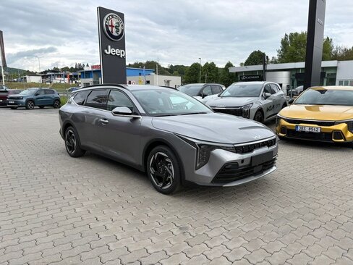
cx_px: 176
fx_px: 265
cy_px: 132
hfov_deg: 67.3
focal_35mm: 26
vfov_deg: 53.1
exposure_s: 1/2075
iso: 50
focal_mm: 5.96
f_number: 1.6
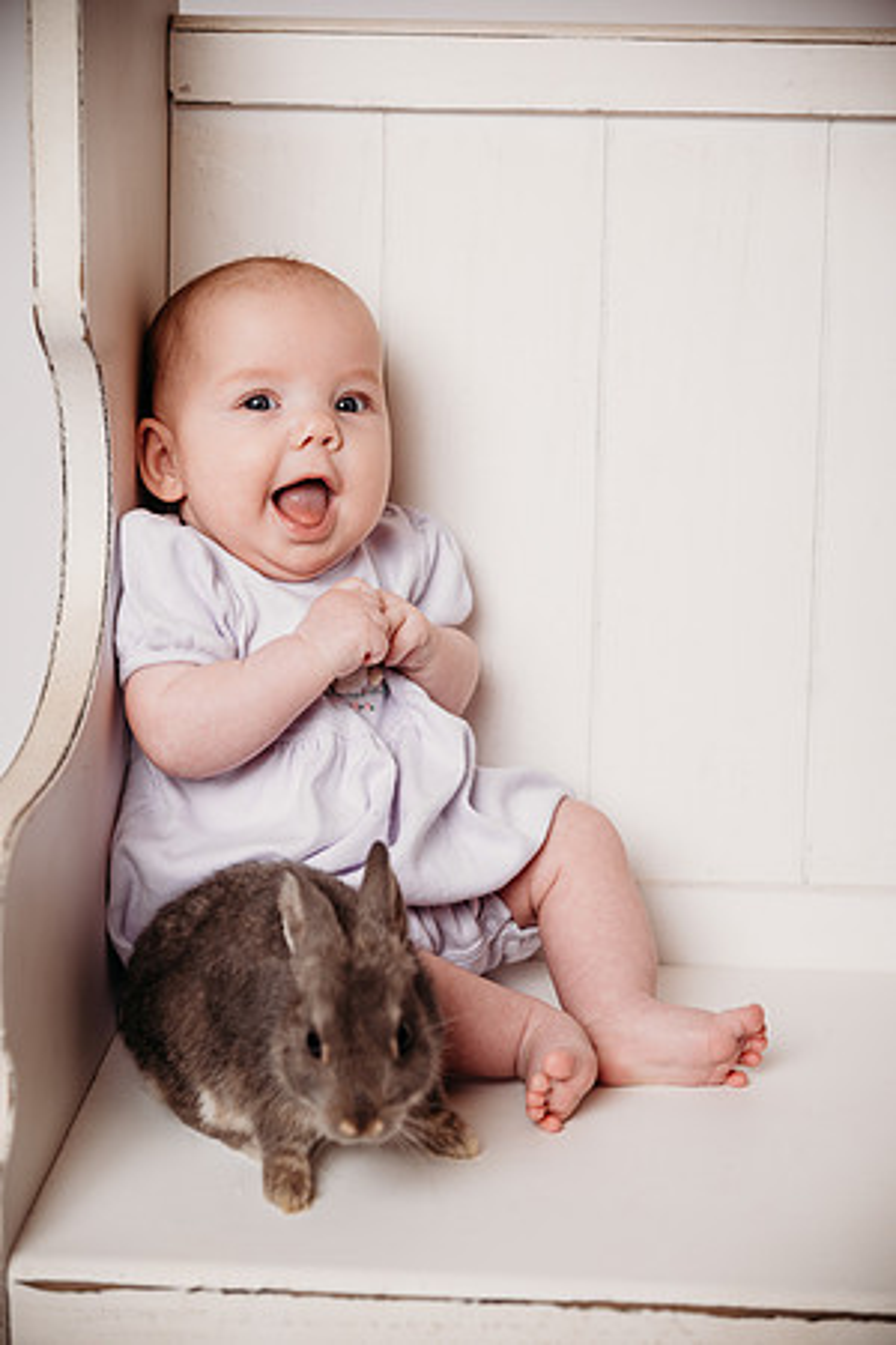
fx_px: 2613
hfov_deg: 19.5
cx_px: 448
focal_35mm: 70
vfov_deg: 28.8
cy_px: 672
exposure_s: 1/200
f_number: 4
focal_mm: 70
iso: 100
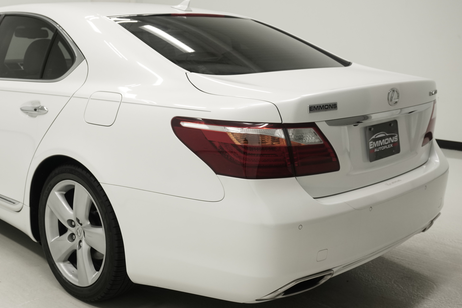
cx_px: 160
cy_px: 153
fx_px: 565
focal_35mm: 44
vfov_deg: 30.5
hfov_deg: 44.0
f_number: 5.6
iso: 500
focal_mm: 22
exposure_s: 1/200
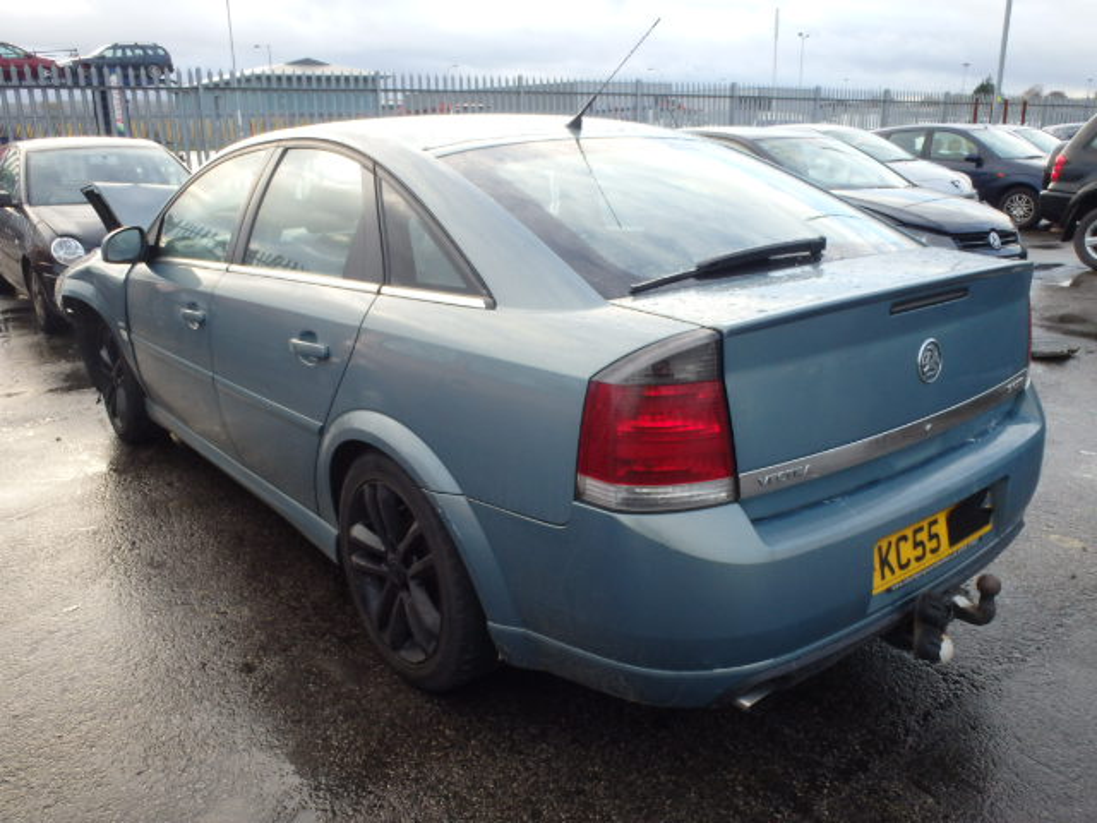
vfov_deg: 49.7
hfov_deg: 63.4
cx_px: 548
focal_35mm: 28
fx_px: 887
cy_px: 412
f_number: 3.9
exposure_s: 1/125
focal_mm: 5
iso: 200
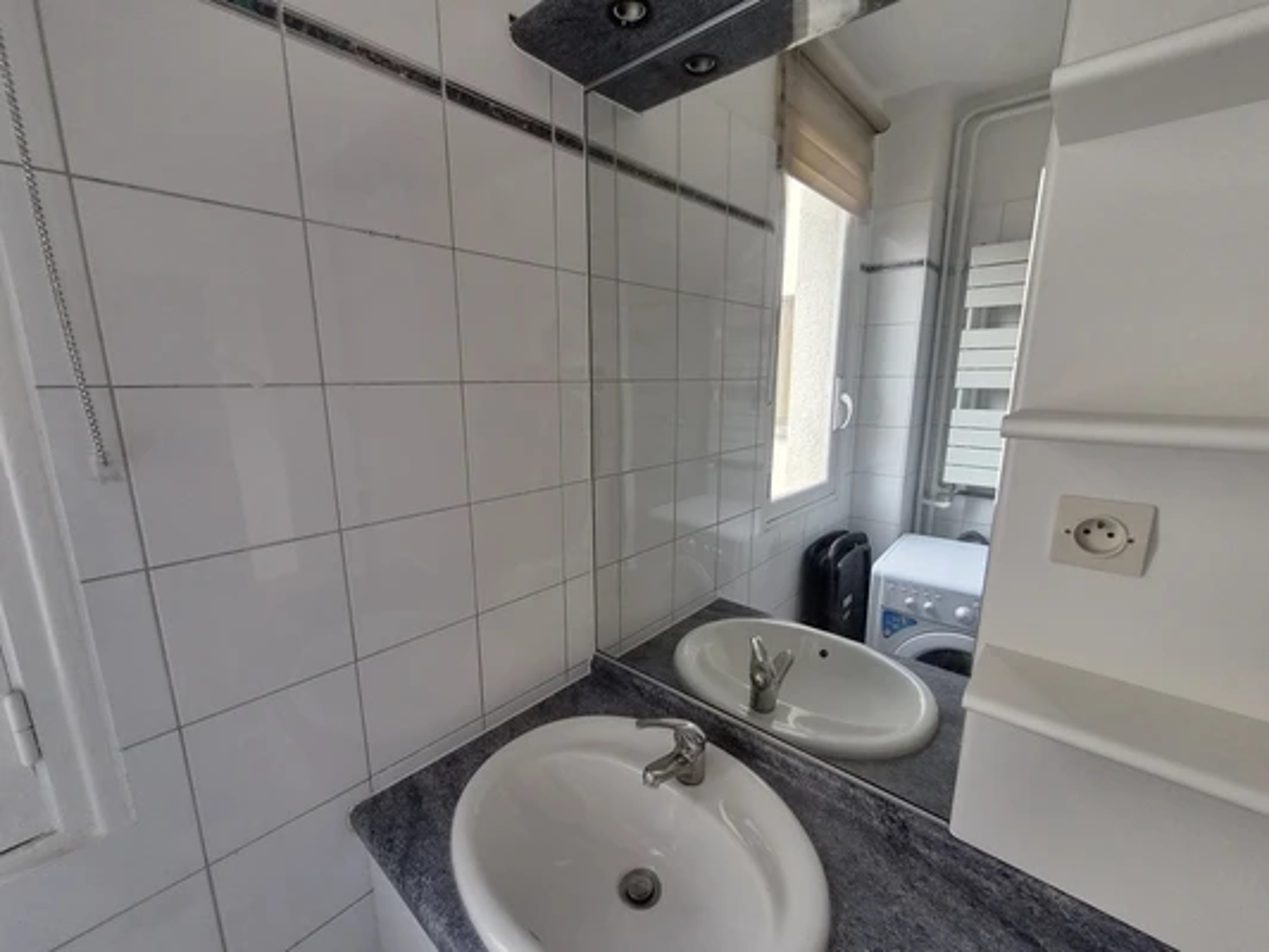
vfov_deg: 89.9
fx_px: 477
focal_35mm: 13
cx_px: 634
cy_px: 476
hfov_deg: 106.2
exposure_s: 1/359
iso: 250
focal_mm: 2.2
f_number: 2.2
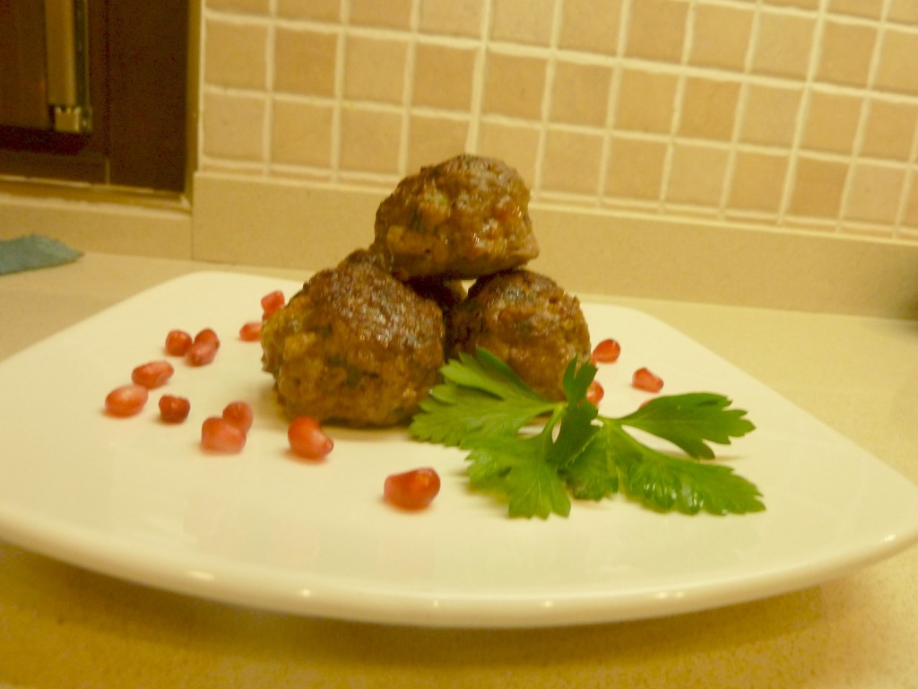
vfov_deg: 54.9
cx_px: 459
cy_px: 344
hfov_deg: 69.4
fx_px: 663
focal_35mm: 25
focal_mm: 4.1
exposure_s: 1/30
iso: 320
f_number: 3.3
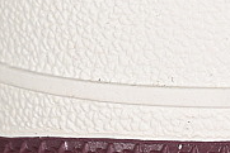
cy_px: -286
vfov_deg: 3.0
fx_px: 2864
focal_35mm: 448
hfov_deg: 4.6
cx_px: 250
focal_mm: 50
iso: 160
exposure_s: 1/80
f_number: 7.1
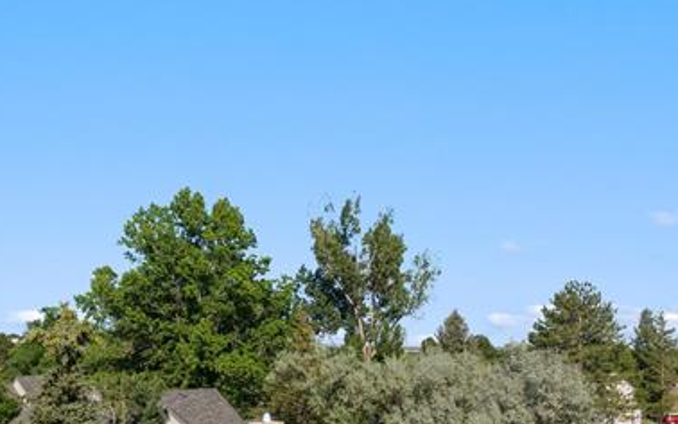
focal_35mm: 43
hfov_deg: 45.8
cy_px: 347
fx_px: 794
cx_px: 248
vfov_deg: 29.1
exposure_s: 1/100
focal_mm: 12.29
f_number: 10
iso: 100
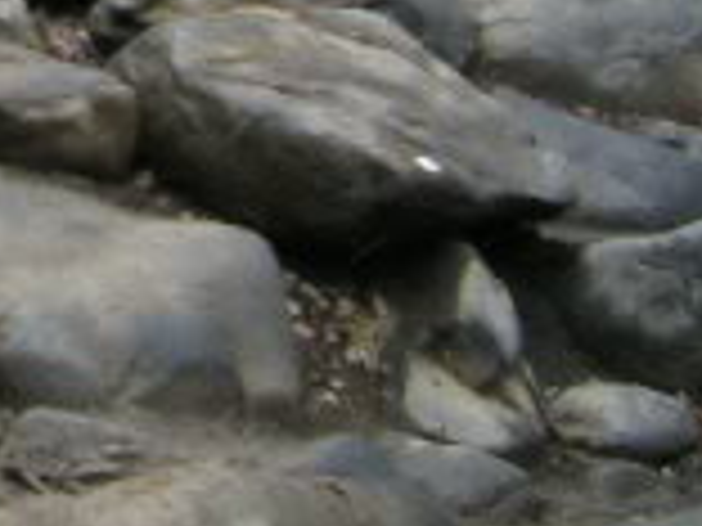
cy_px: -297
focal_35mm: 156
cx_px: -405
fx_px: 3164
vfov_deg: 9.2
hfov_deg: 12.0
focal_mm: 5.8
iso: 100
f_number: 2.8
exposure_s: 1/40
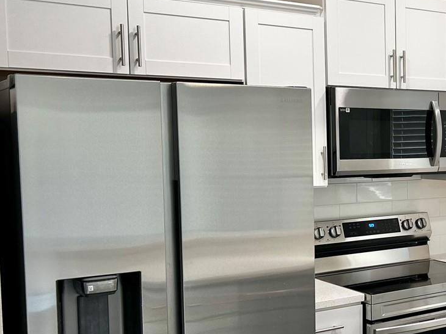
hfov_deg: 31.2
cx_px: 449
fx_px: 734
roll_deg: +0.7
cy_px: 194
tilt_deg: -6.0
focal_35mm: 57
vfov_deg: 25.6
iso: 50
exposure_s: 1/120
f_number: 1.5
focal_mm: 5.7
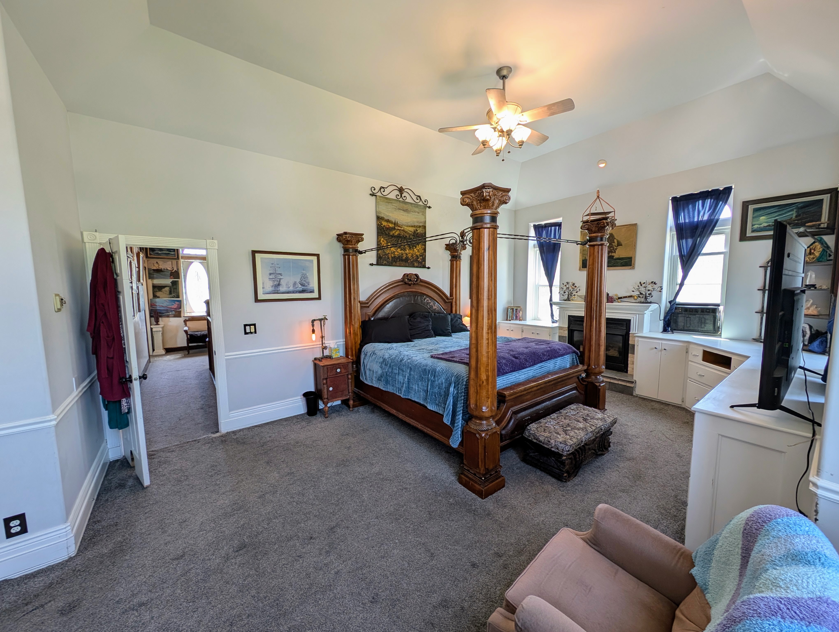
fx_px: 291
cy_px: 316
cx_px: 420
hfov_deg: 110.5
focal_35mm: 12
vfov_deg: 94.6
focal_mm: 2.23
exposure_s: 1/30
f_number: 1.95
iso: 38
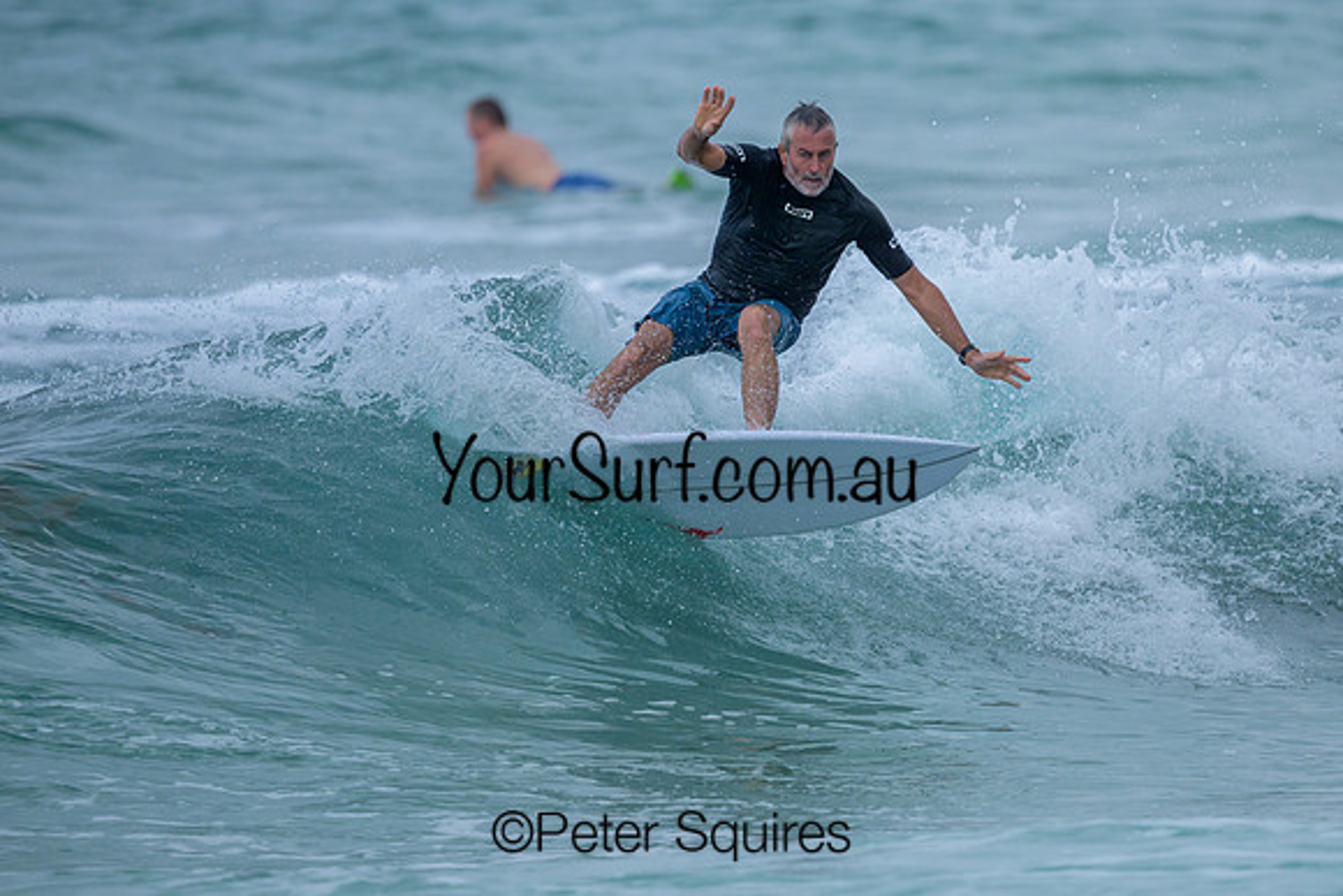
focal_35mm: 943
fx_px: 35192
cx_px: 790
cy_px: 418
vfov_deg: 1.5
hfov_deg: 2.2
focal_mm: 800
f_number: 6.3
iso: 500
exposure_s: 1/2000
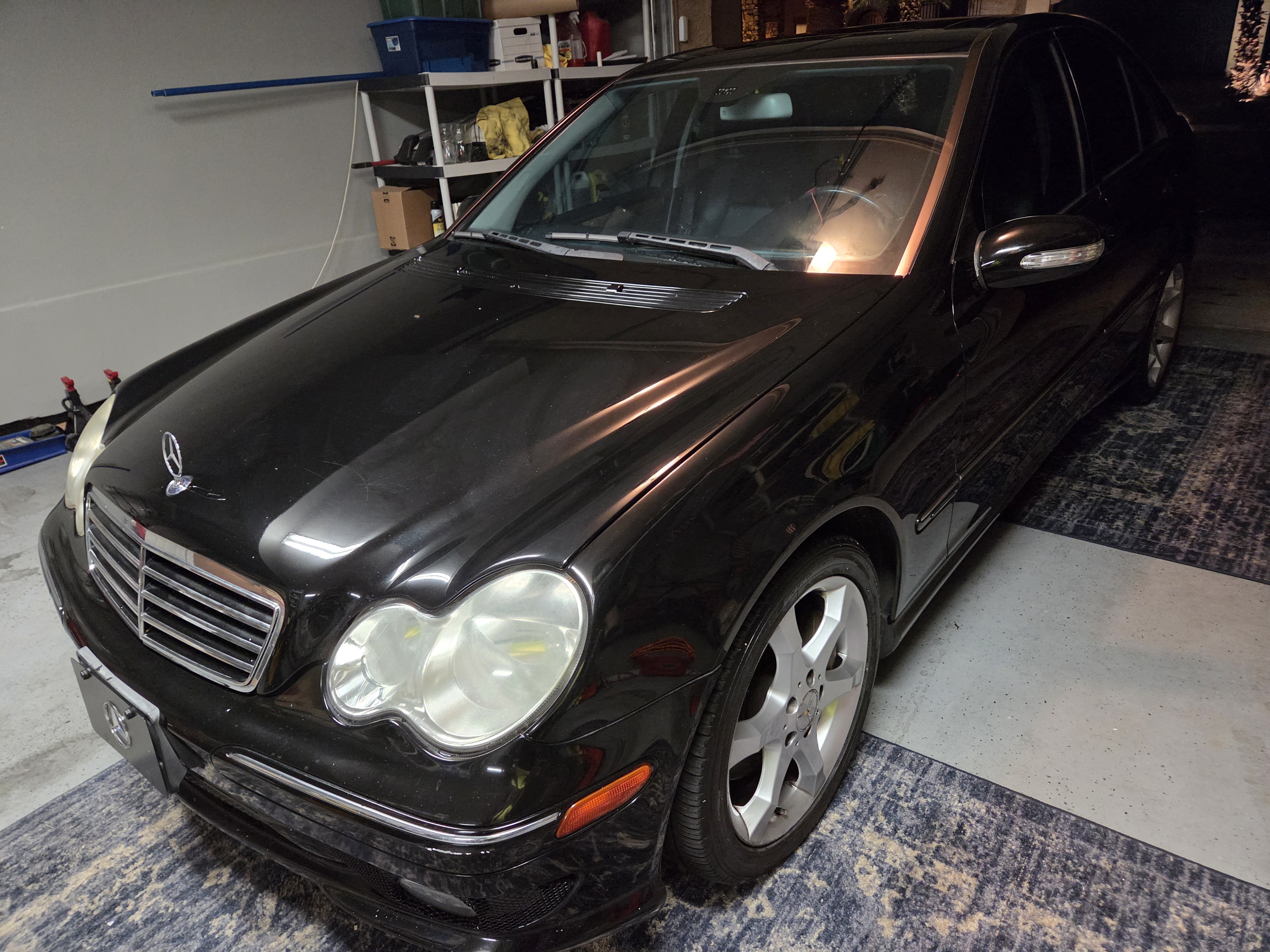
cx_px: 635
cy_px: 476
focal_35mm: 23
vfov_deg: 58.9
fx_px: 844
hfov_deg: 73.9
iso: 1600
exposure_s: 1/60
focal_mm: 5.4
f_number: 1.8
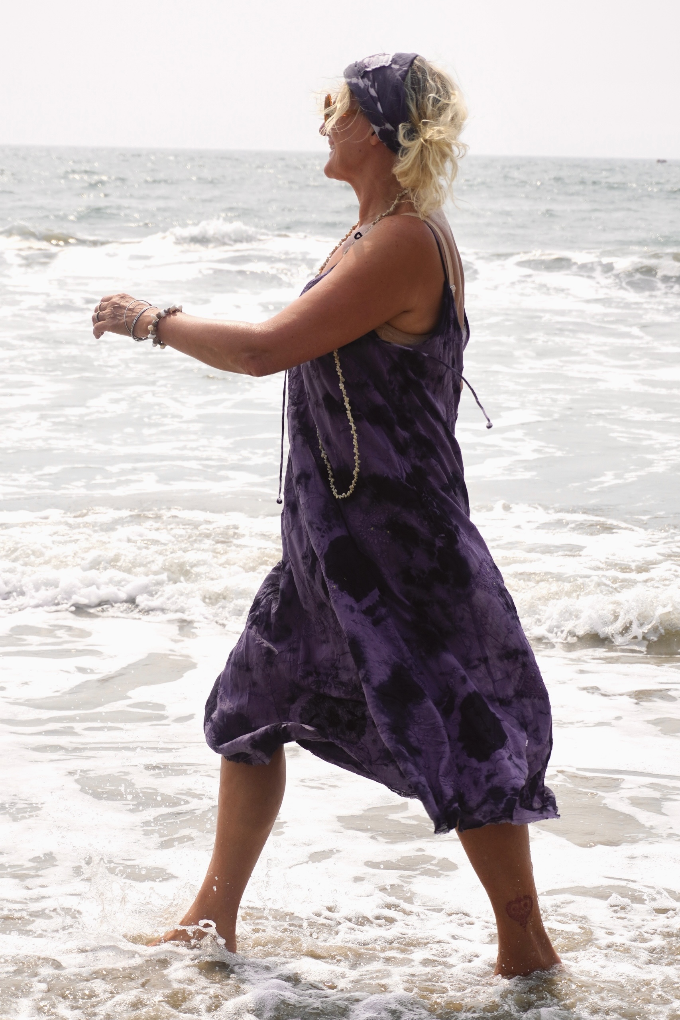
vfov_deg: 27.0
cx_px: 340
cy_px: 510
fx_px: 2125
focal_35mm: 75
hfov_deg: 18.2
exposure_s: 1/1000
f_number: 5.6
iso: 100
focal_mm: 50
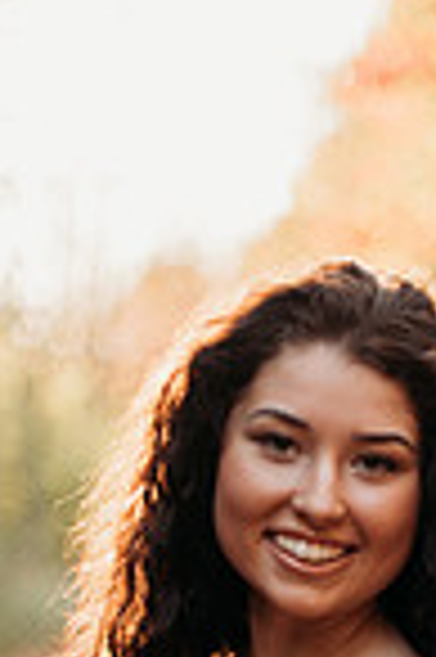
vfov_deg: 12.8
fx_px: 2804
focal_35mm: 154
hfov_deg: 8.9
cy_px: 918
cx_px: 306
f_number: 1.4
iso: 125
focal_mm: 50
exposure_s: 1/640
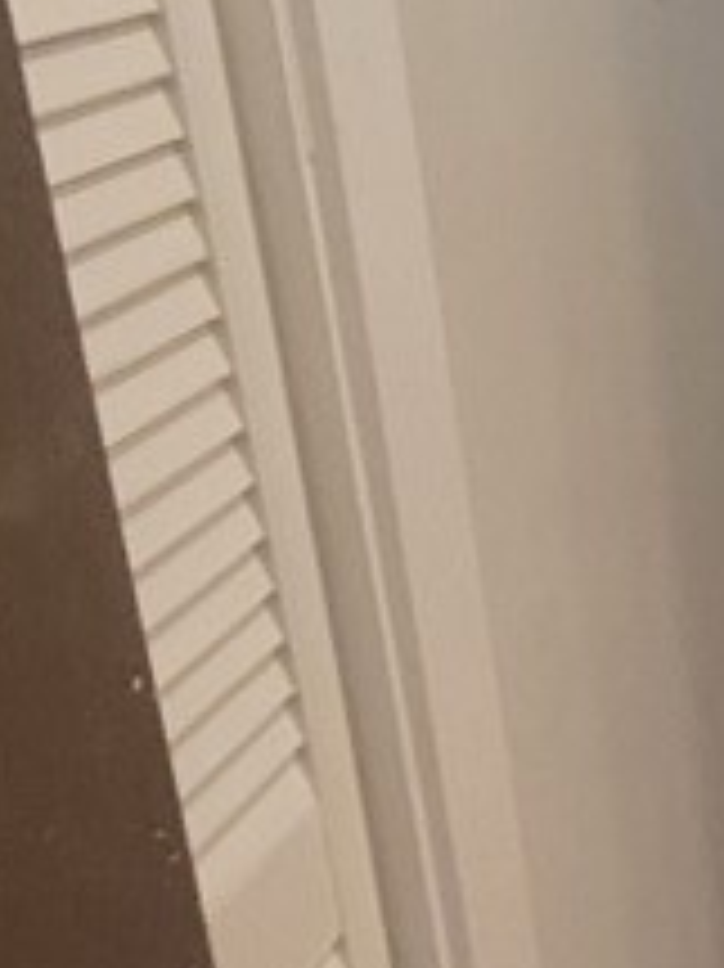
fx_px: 1731
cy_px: 351
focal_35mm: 62
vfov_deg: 31.1
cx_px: 1165
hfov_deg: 19.7
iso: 400
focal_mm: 1.74
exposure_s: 1/60
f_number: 2.2
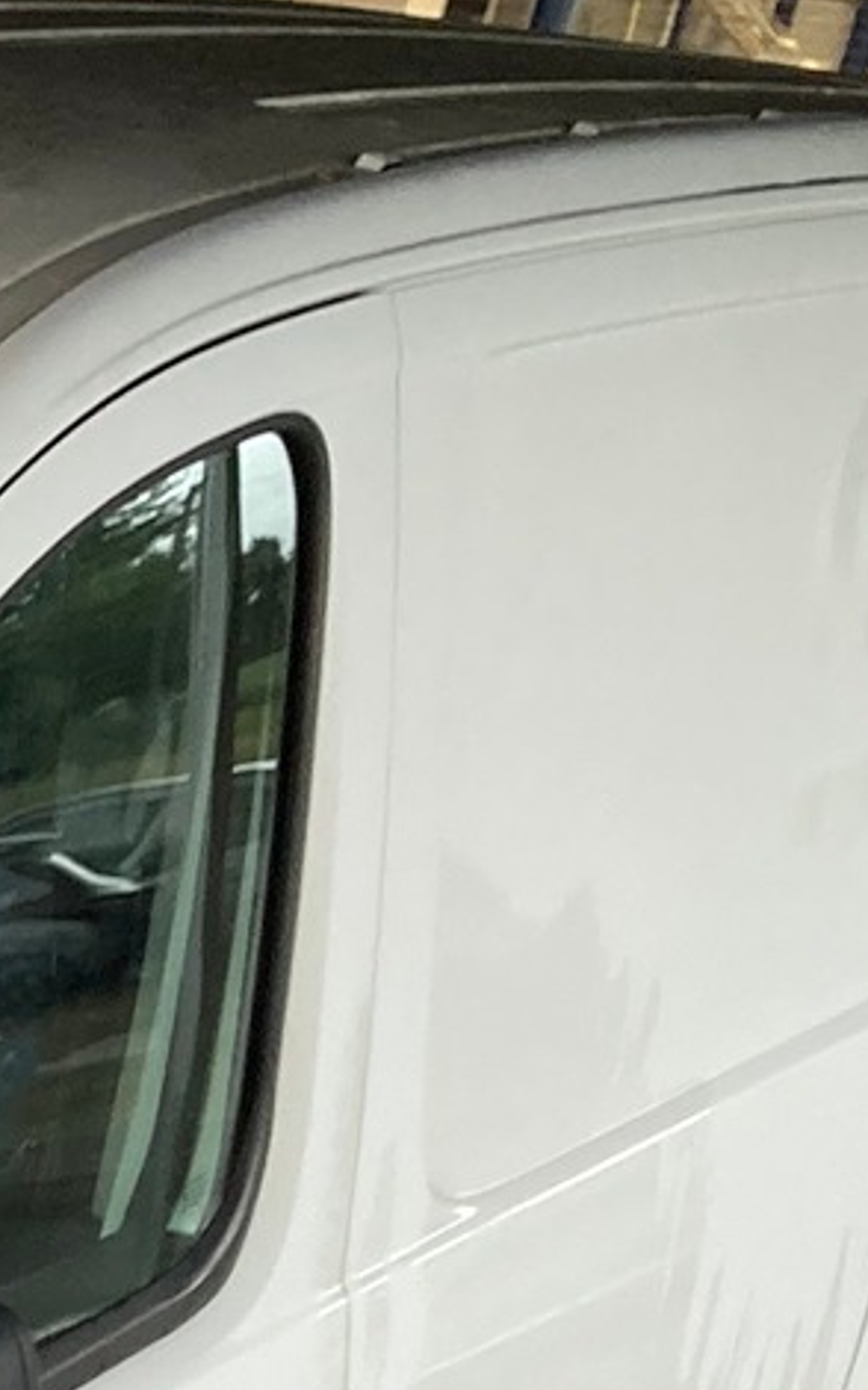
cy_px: 1726
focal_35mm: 127
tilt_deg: -22.6
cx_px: -1408
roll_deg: -8.2
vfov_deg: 15.7
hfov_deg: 9.0
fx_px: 4811
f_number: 1.8
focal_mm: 3.99
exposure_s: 1/100
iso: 40
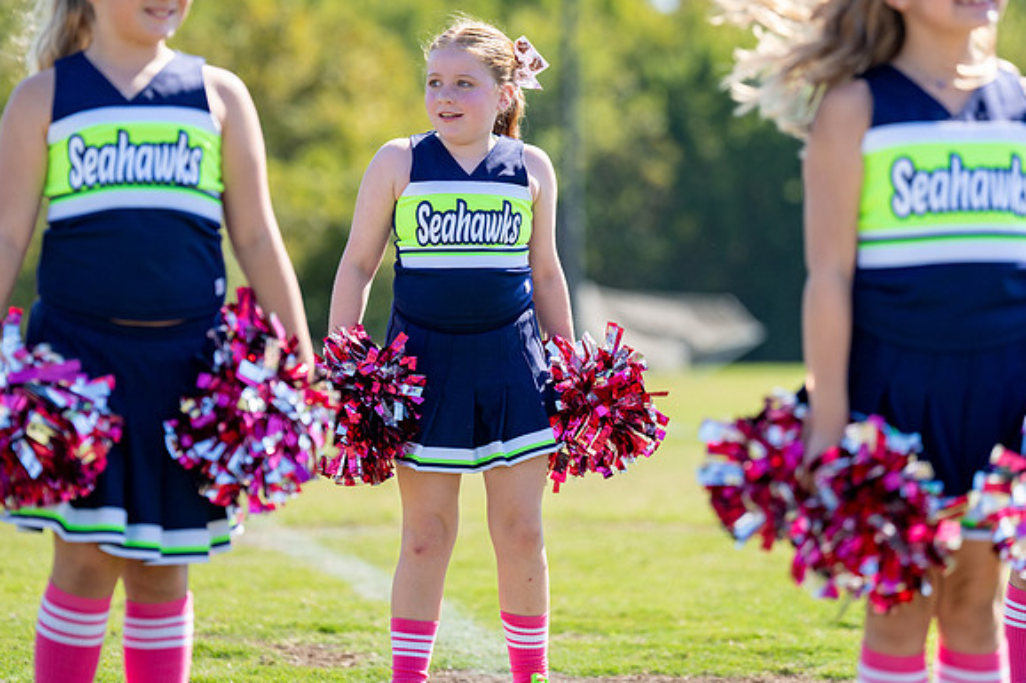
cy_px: 258
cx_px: 507
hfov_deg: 10.6
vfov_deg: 7.1
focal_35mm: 194
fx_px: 5527
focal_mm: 144
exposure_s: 1/2000
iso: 200
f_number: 2.8
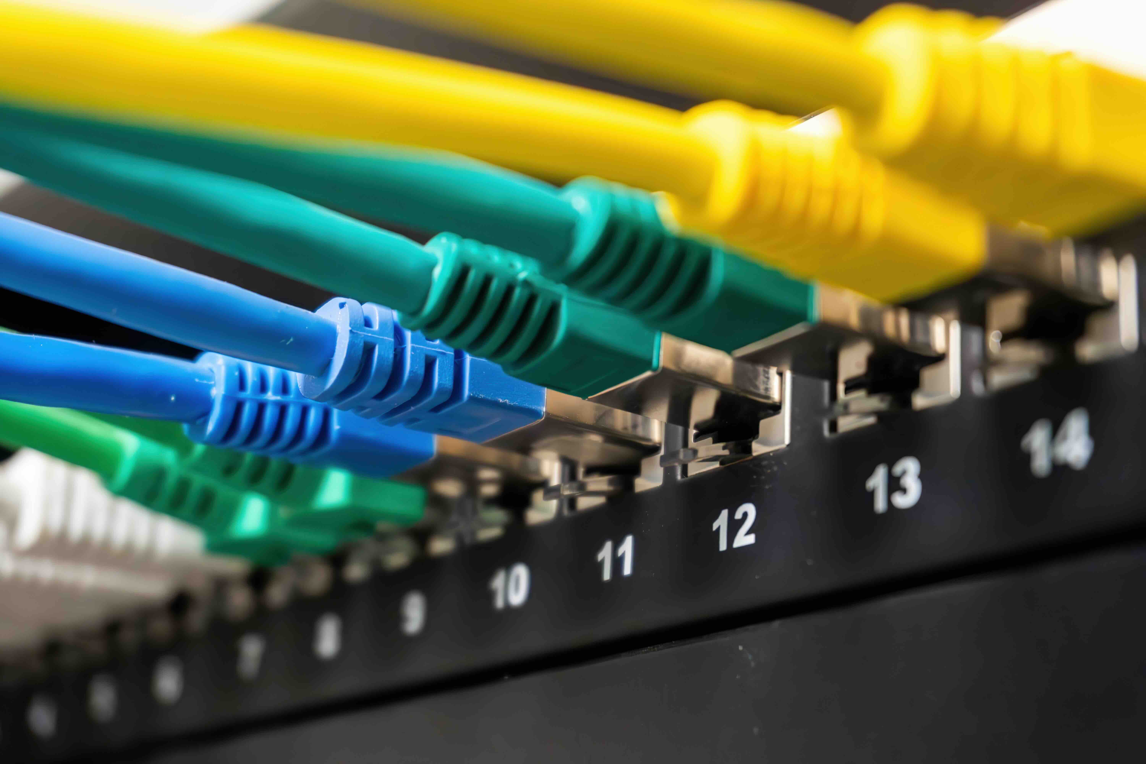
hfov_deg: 27.0
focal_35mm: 75
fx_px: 2387
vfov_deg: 18.2
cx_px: 573
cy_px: 382
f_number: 5.6
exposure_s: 1/125
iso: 6400
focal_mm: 50
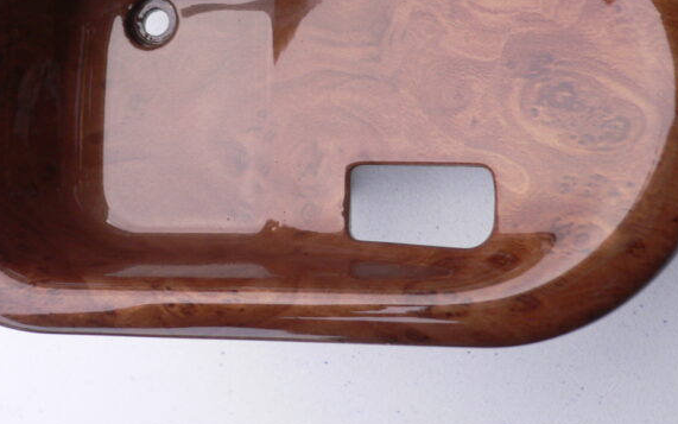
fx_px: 961
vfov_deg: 24.5
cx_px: 293
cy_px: 83
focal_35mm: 52
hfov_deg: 38.8
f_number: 2.8
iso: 100
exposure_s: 1/80
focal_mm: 5.8
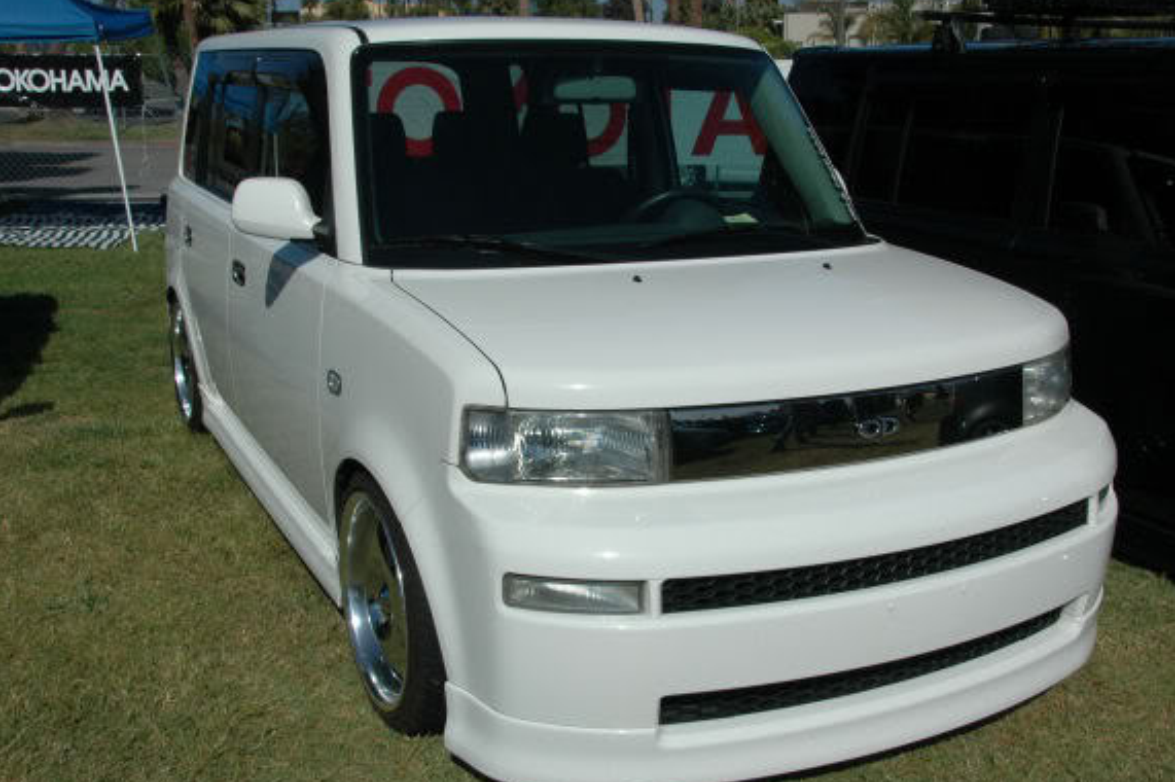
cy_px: 410
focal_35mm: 37
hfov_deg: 51.9
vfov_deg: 35.9
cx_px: 586
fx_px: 1207
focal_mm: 22
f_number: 14
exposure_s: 1/400
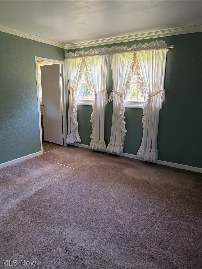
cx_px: 101
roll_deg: -1.3
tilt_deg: -12.5
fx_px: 187
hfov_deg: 56.8
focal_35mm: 24
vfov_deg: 71.6
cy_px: 134
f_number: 1.78
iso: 200
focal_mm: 6.76
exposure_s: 1/115
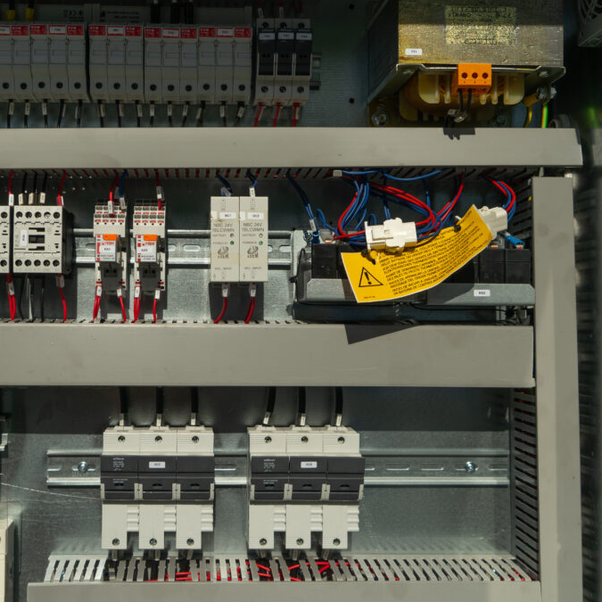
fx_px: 787
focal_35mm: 40
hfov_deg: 41.5
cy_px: 299
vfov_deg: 41.9
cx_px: 215
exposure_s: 1/250
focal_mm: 31
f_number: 6.3
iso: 100
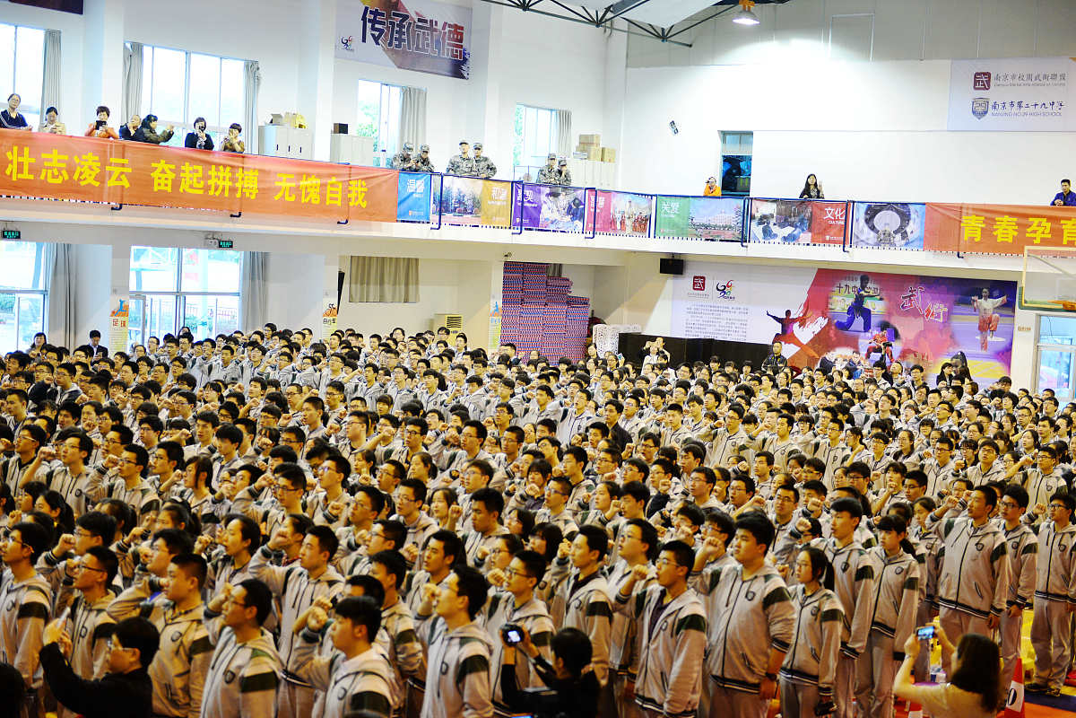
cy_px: 359
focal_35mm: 56
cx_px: 538
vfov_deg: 24.2
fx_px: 1674
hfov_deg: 35.6
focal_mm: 56
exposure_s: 1/80
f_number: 2.8
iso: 640
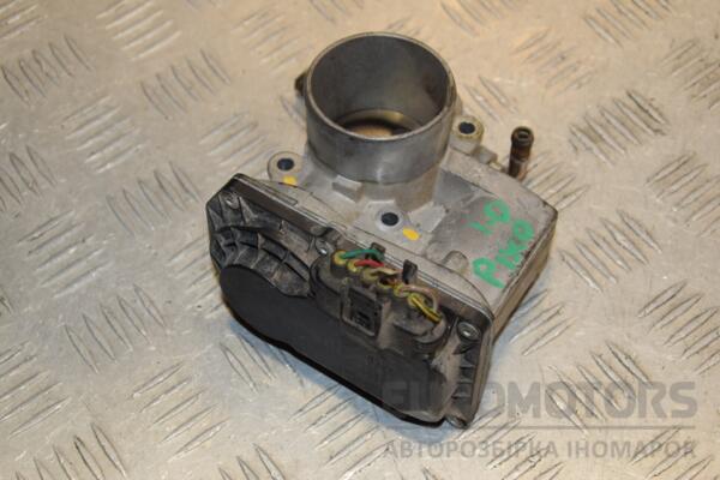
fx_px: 1350
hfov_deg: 29.9
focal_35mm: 68
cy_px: 240
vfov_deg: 20.2
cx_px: 360
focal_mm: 45
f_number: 7.1
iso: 800
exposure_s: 1/200
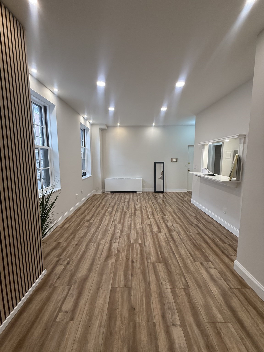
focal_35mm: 14
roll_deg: -0.1
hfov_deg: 85.7
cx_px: 132
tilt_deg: -7.5
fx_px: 142
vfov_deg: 102.1
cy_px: 176
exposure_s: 1/120
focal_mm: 2.22
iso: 160
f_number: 2.2
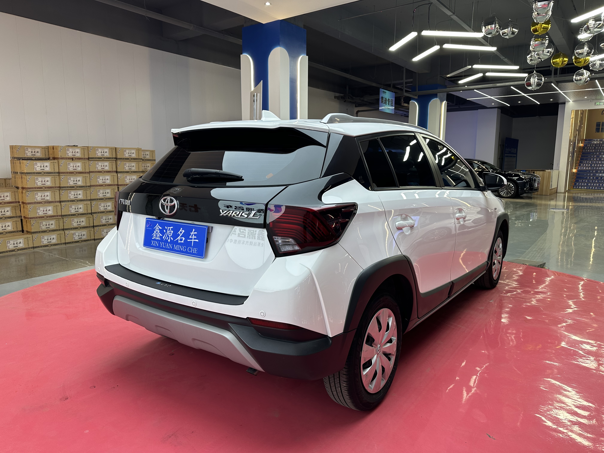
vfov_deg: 56.8
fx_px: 419
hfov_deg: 71.6
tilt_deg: -9.0
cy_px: 226
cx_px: 302
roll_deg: -1.4
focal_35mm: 24
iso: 80
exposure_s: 1/100
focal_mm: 6.86
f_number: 1.78
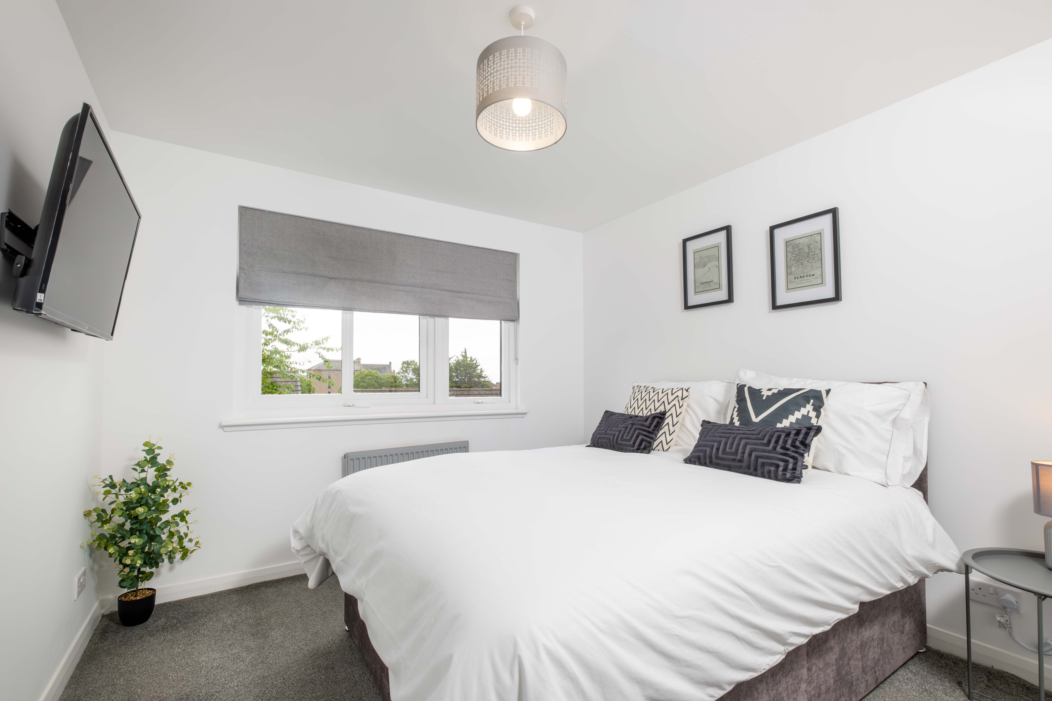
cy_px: 350
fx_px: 438
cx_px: 526
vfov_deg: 77.3
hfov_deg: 100.4
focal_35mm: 15
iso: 320
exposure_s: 1/100
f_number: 8
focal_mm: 10
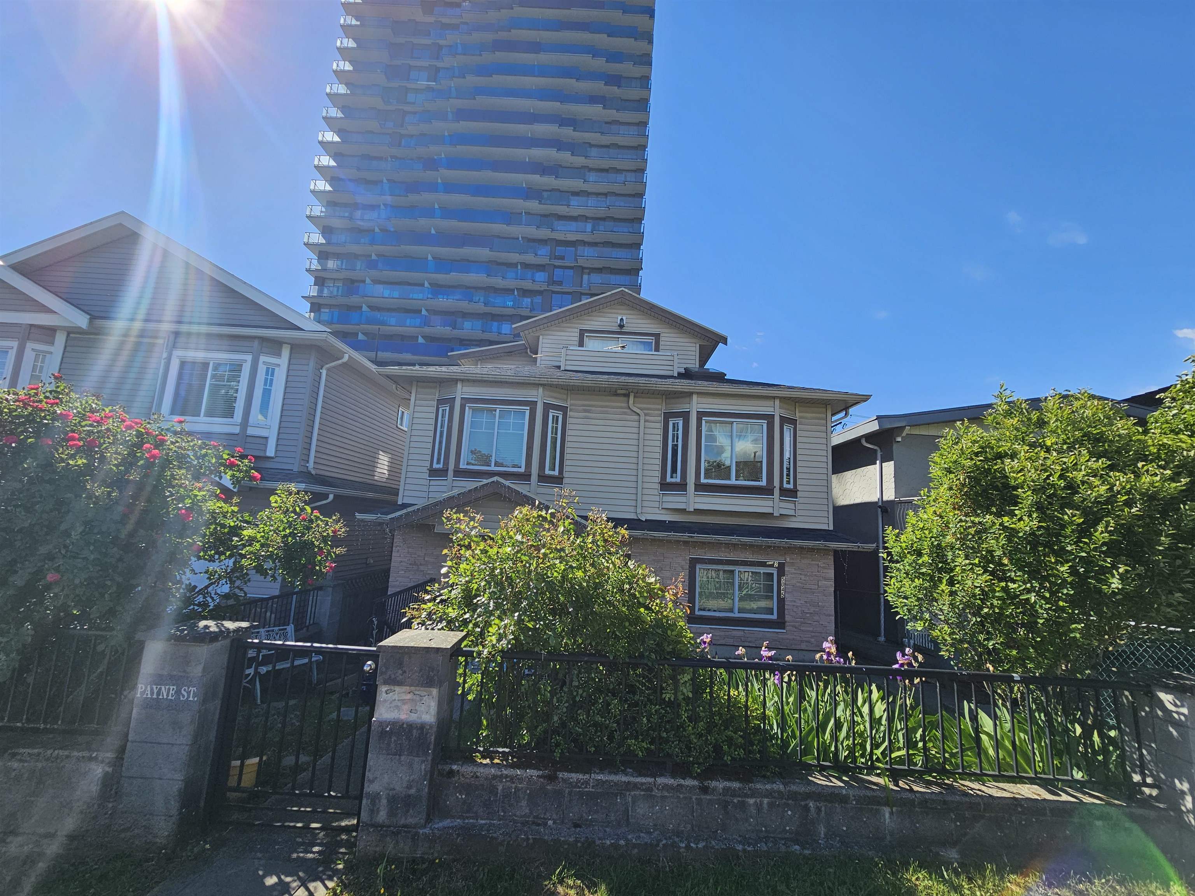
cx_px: 598
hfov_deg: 106.2
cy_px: 448
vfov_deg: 89.9
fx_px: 449
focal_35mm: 13
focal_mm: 2.2
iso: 50
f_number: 2.2
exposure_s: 1/2027
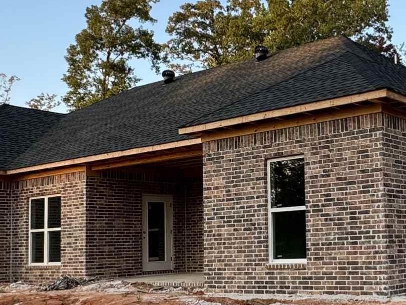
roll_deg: +2.0
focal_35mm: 53
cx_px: 400
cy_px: 201
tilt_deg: +3.3
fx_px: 622
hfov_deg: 33.3
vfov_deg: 27.4
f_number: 2.2
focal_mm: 2.22
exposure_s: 1/195
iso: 40
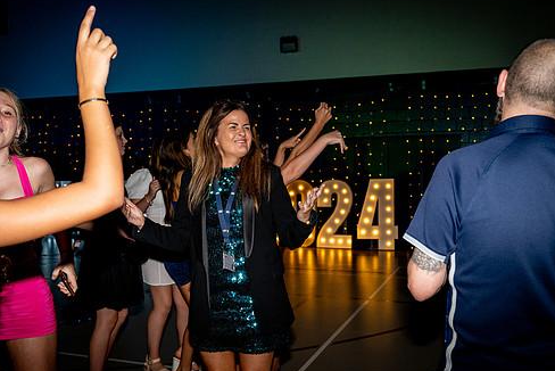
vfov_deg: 35.1
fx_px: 586
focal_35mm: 38
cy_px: 203
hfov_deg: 50.7
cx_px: 274
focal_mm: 32
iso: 1250
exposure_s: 1/100
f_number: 4
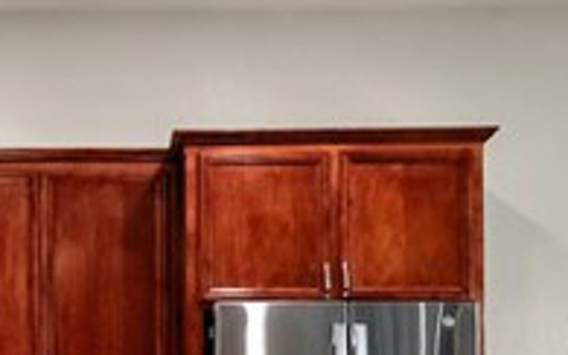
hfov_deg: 27.0
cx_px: 122
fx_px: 1161
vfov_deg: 17.0
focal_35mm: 75
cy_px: 365
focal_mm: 14
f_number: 4
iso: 1250
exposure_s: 1/160
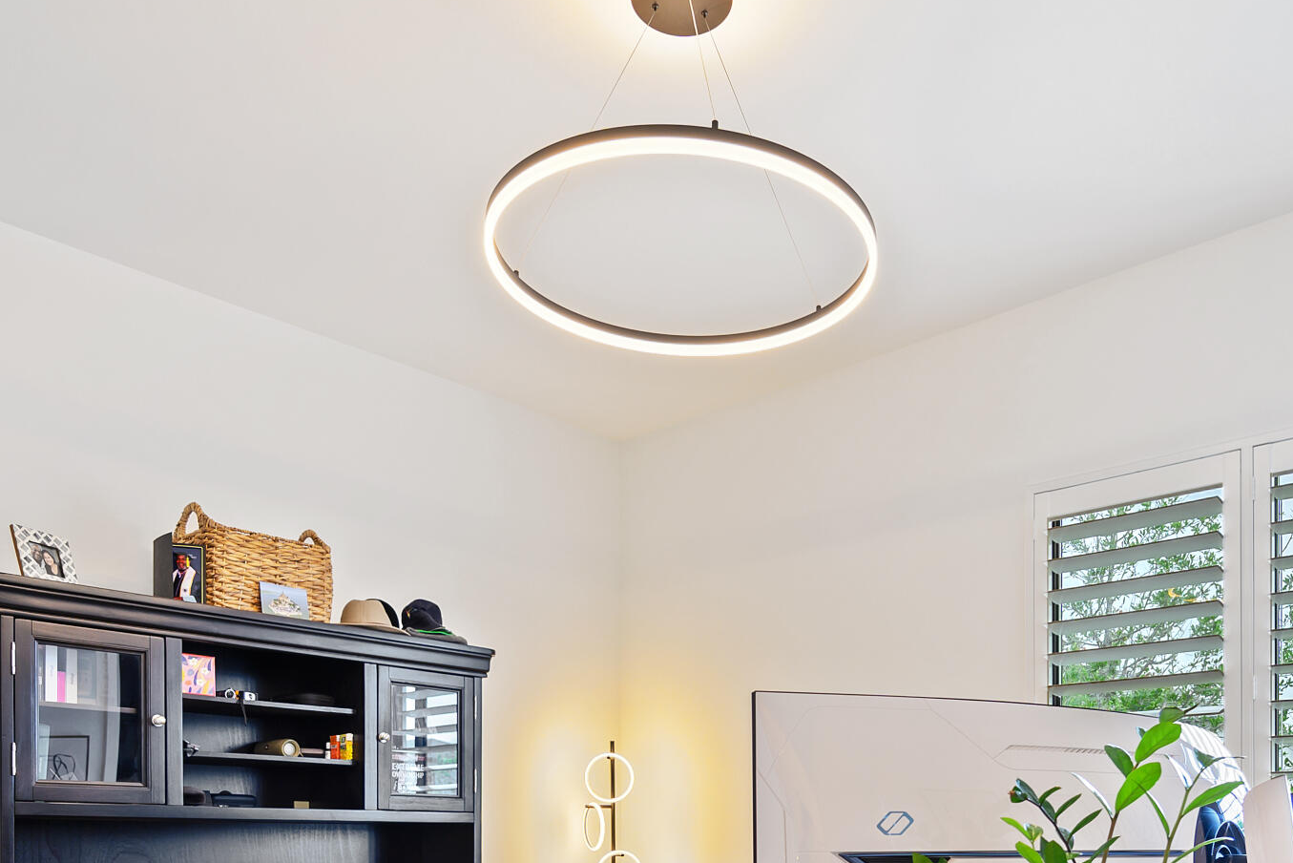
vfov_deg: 37.7
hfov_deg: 59.9
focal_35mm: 31
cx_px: 752
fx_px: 1114
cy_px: 865
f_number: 2.8
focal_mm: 14
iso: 160
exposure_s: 1/13
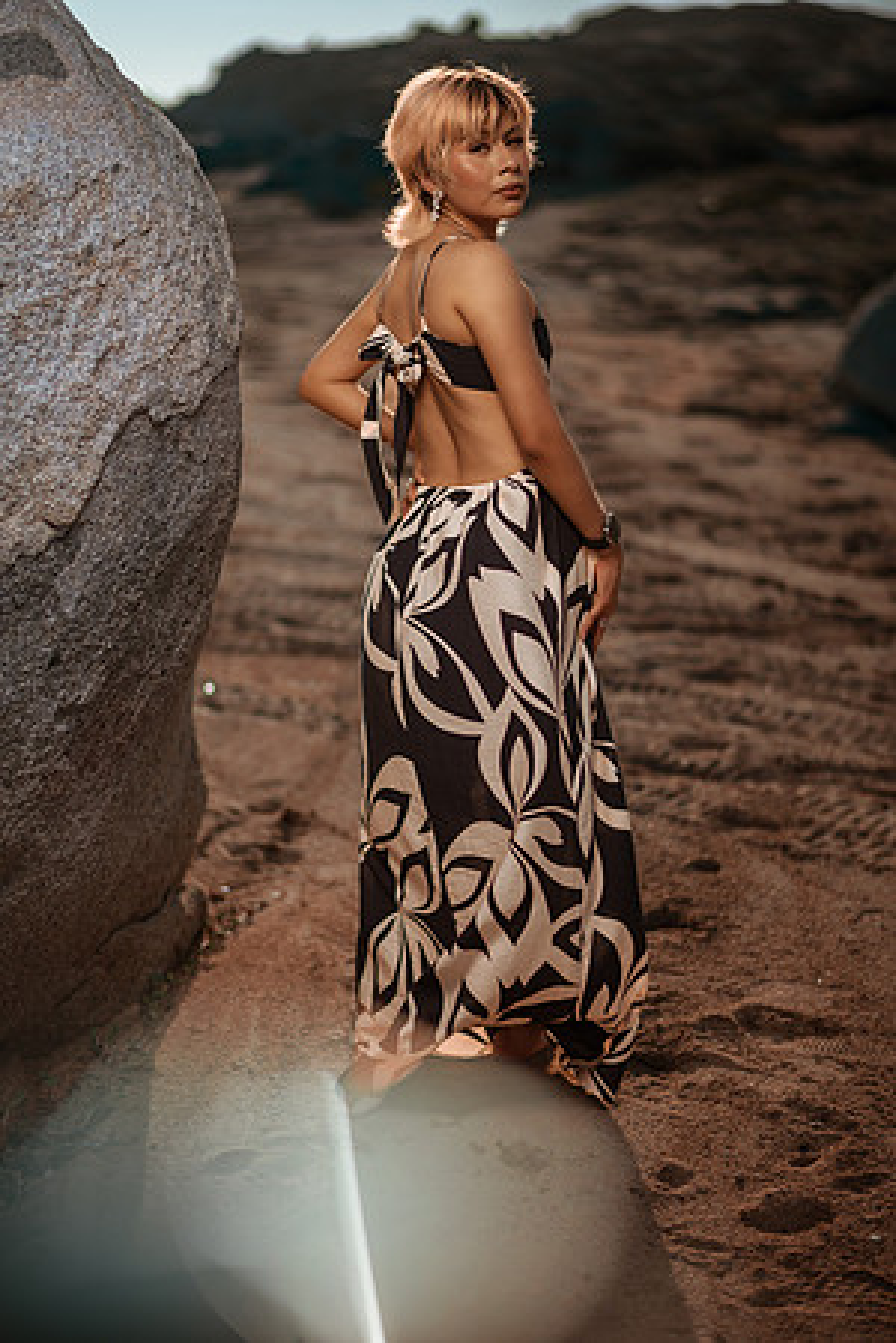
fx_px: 2165
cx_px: 448
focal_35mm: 58
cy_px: 672
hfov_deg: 23.4
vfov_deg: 34.5
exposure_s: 1/8000
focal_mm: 58
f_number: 1.4
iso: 50
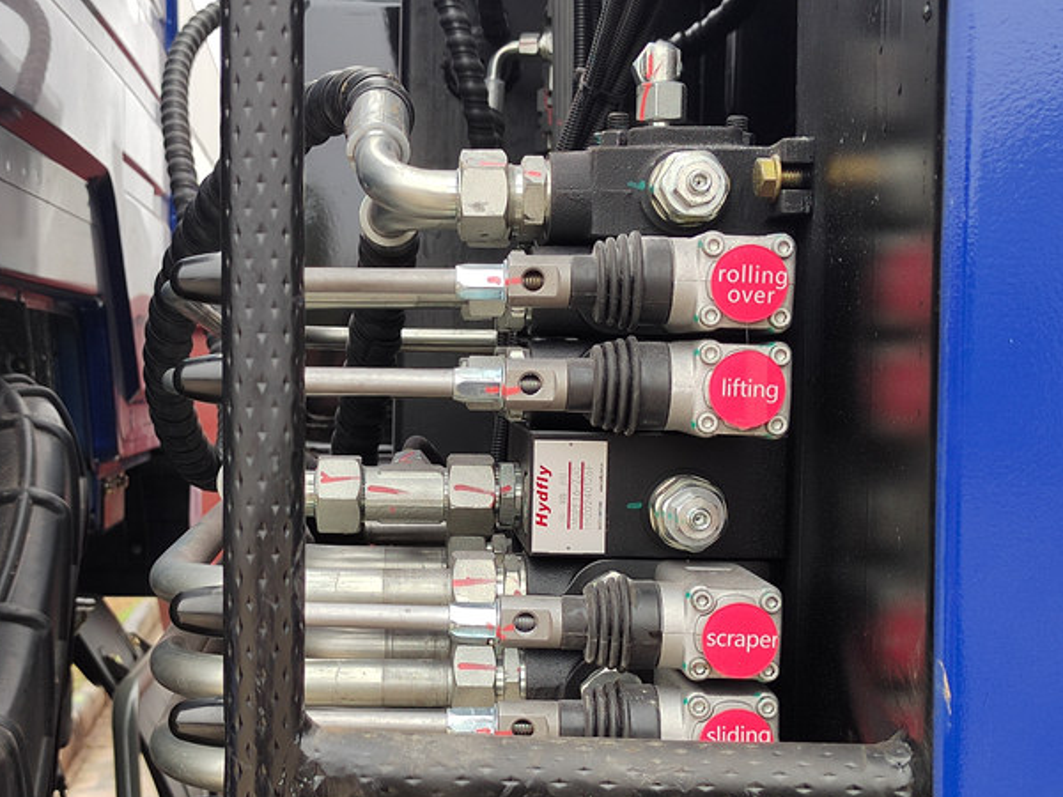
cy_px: 473
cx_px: 512
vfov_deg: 32.8
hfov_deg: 42.9
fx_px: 1351
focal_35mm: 44
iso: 116
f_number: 1.9
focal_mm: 5.52
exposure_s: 1/100
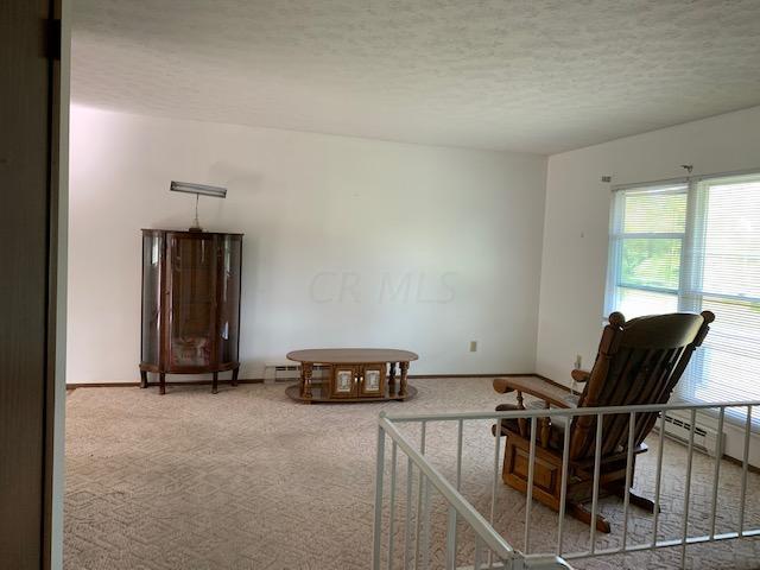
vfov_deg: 53.1
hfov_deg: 67.3
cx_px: 380
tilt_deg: -4.4
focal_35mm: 26
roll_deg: -3.2
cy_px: 285
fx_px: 571
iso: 125
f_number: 1.8
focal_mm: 4.25
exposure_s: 1/60
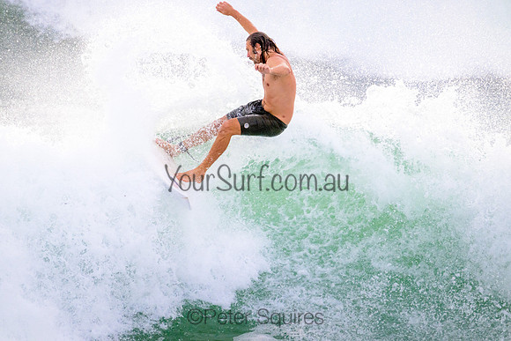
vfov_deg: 1.7
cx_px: 256
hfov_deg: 2.6
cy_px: 170
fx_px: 11358
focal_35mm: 800
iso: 2000
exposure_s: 1/2000
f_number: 11
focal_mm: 800
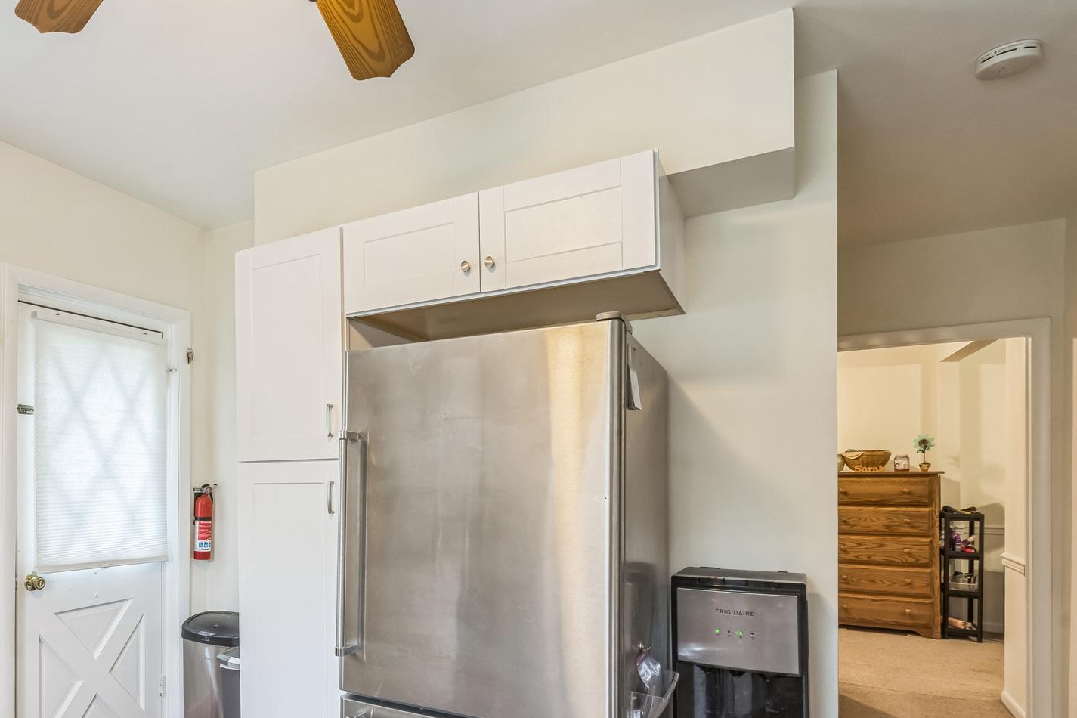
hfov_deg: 72.2
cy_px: 474
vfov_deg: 54.1
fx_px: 688
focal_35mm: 23
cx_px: 305
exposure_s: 1/6
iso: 200
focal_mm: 16
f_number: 8
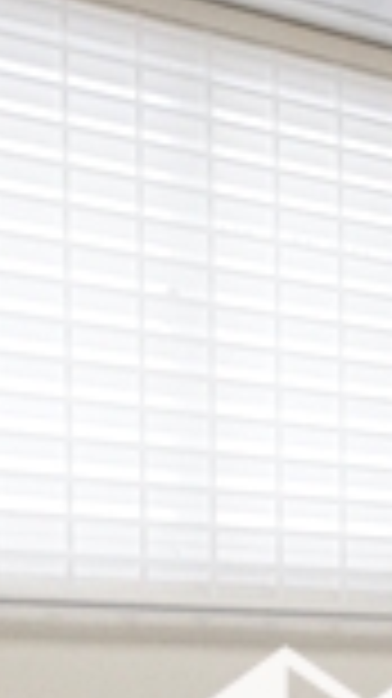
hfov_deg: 13.2
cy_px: 743
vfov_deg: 24.7
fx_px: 1499
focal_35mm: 81
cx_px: 739
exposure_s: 1/40
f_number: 9
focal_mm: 10
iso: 1600
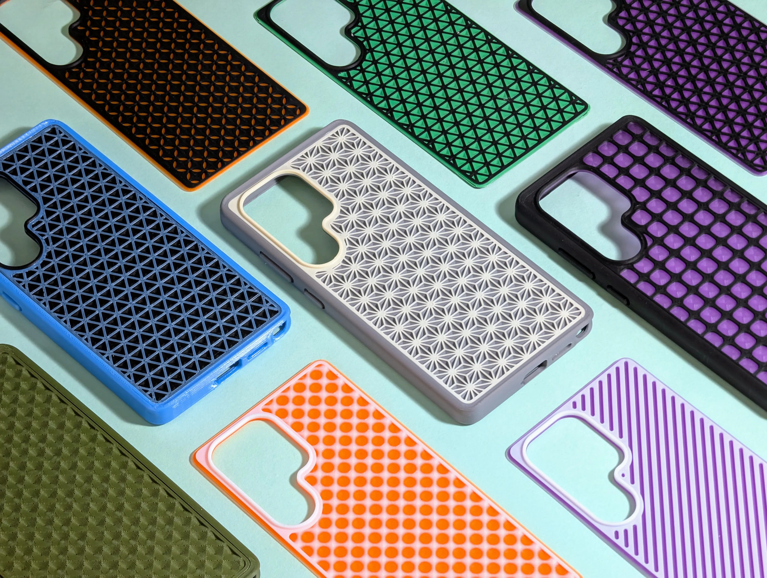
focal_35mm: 110
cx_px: 384
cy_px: 289
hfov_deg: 17.9
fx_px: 2441
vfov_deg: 13.5
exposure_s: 1/23.8
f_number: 2.8
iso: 140
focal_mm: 18
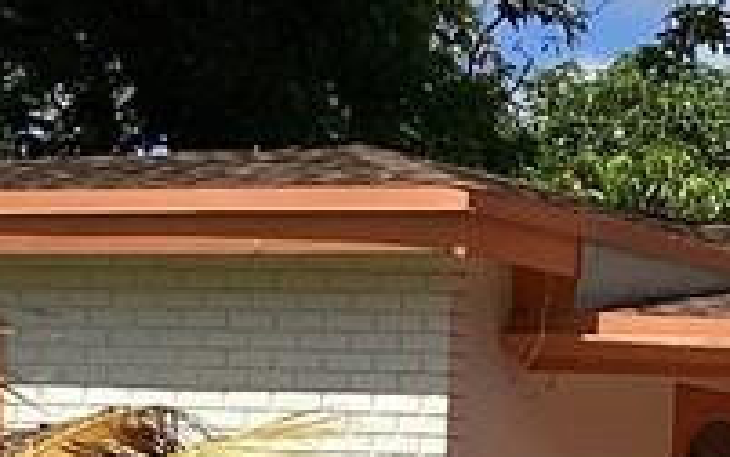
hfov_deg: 11.4
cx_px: 1445
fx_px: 3325
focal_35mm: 167
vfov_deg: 7.6
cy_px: 802
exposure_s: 1/2398
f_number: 2.4
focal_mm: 3.3
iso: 25
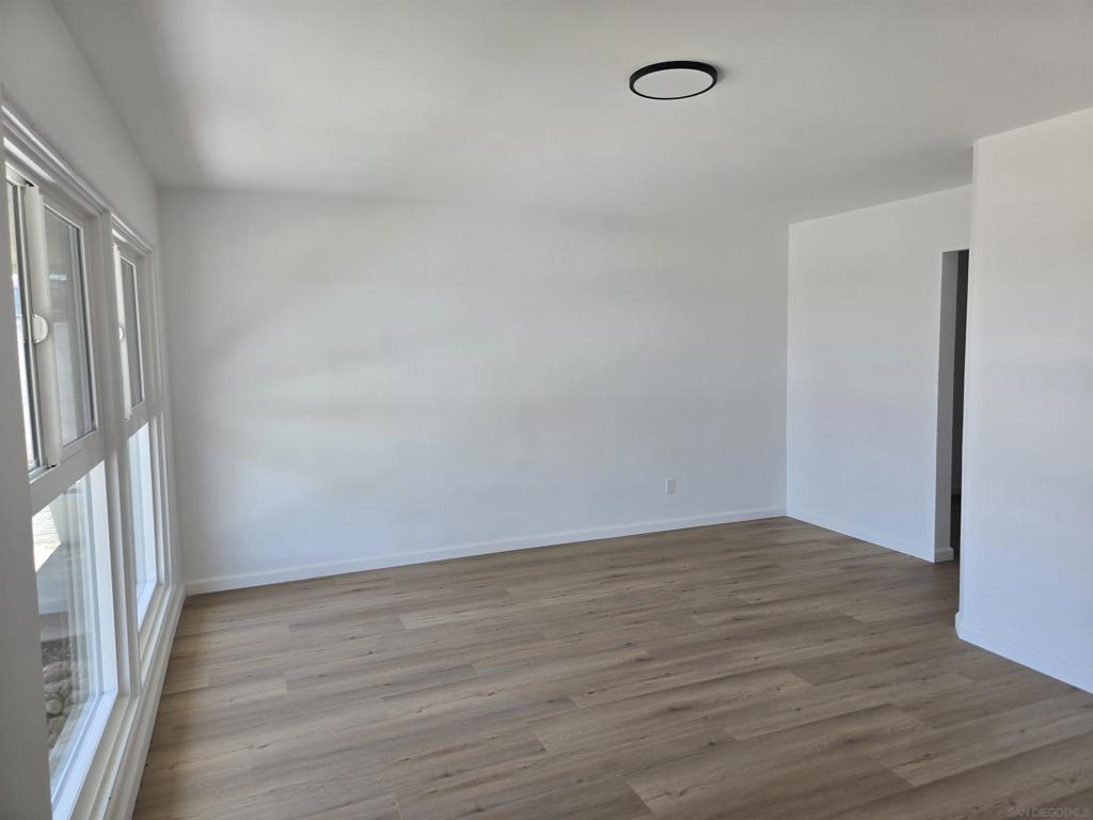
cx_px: 546
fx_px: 726
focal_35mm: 23
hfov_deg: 73.9
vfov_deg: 58.9
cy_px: 410
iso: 64
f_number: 1.8
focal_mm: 5.4
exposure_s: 1/180
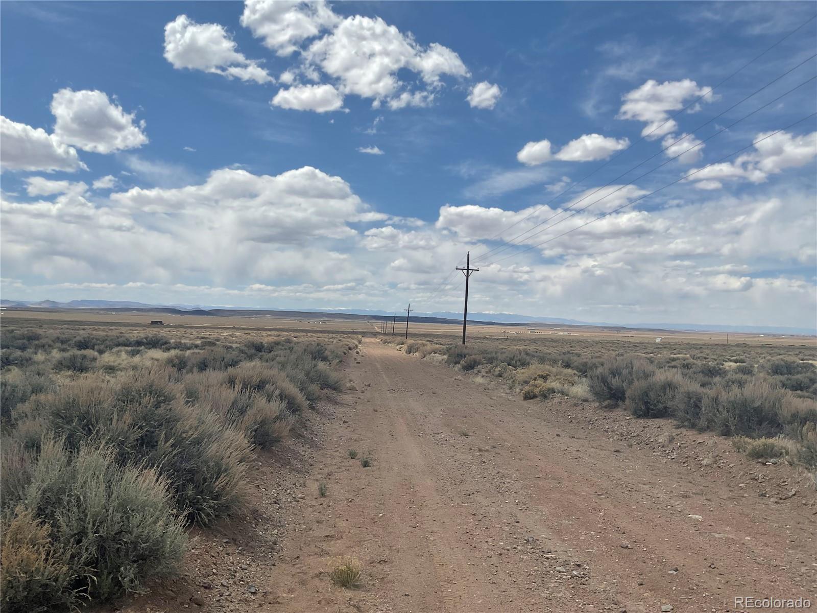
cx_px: 408
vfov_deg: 48.2
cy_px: 306
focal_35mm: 29
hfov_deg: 61.7
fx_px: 684
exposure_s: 1/3788
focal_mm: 3
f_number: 1.8
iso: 16
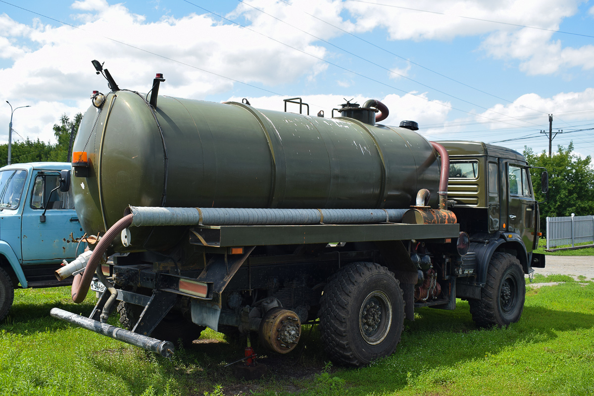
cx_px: 297
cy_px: 198
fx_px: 544
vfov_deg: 40.0
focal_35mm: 33
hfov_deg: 57.2
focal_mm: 22
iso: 200
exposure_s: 1/400
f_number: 6.3
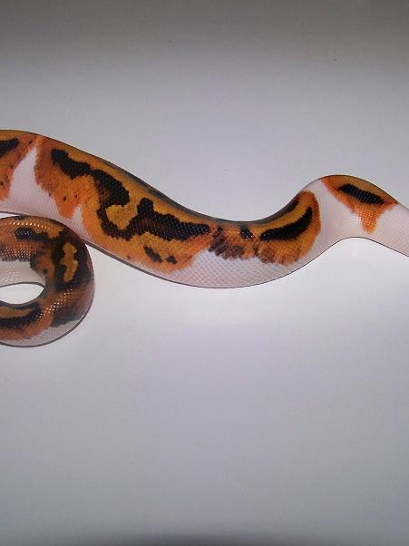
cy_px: 268
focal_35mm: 50
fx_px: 788
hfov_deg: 29.1
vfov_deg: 38.2
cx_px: 195
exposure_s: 1/30
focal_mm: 5.85
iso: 200
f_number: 2.8
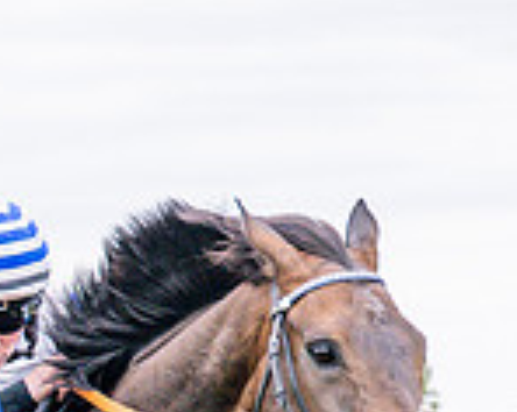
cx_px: -278
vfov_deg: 4.0
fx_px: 5837
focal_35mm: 382
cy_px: 577
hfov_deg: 5.0
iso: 400
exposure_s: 1/1600
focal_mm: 70
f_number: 4
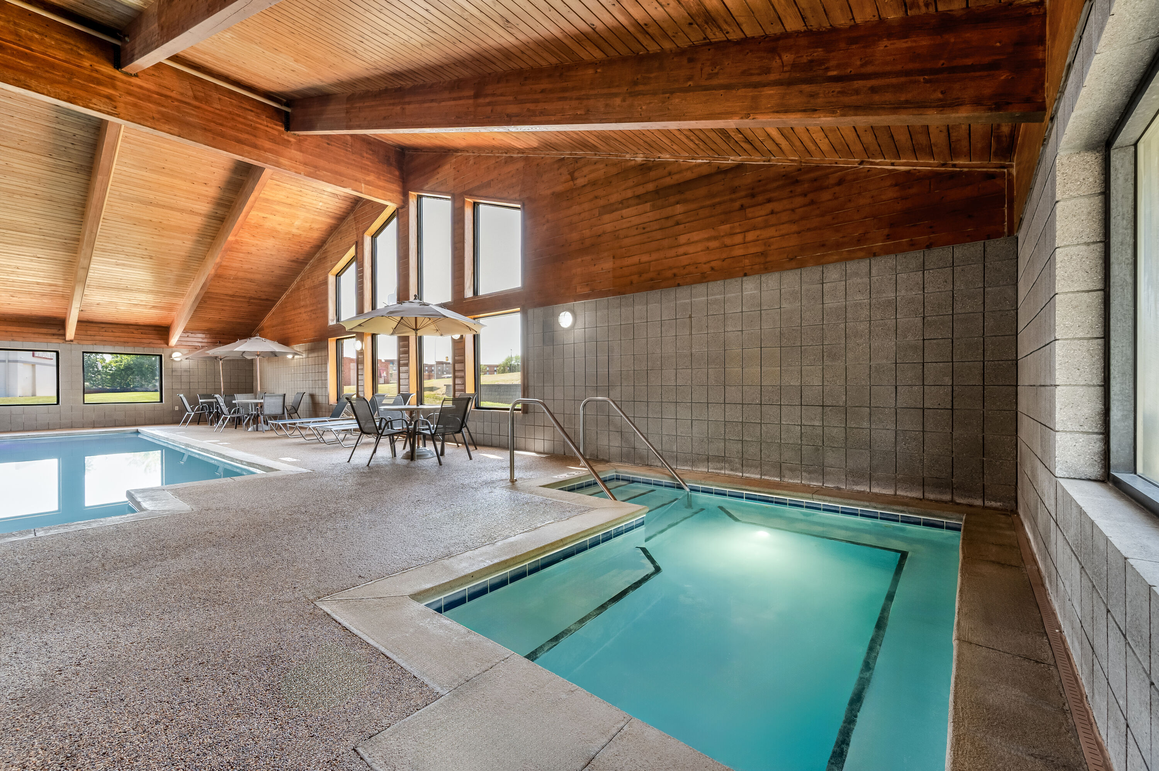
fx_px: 450
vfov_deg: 81.1
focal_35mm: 14
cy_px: 386
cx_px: 580
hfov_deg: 104.3
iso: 400
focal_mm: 14
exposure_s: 1/6
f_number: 8
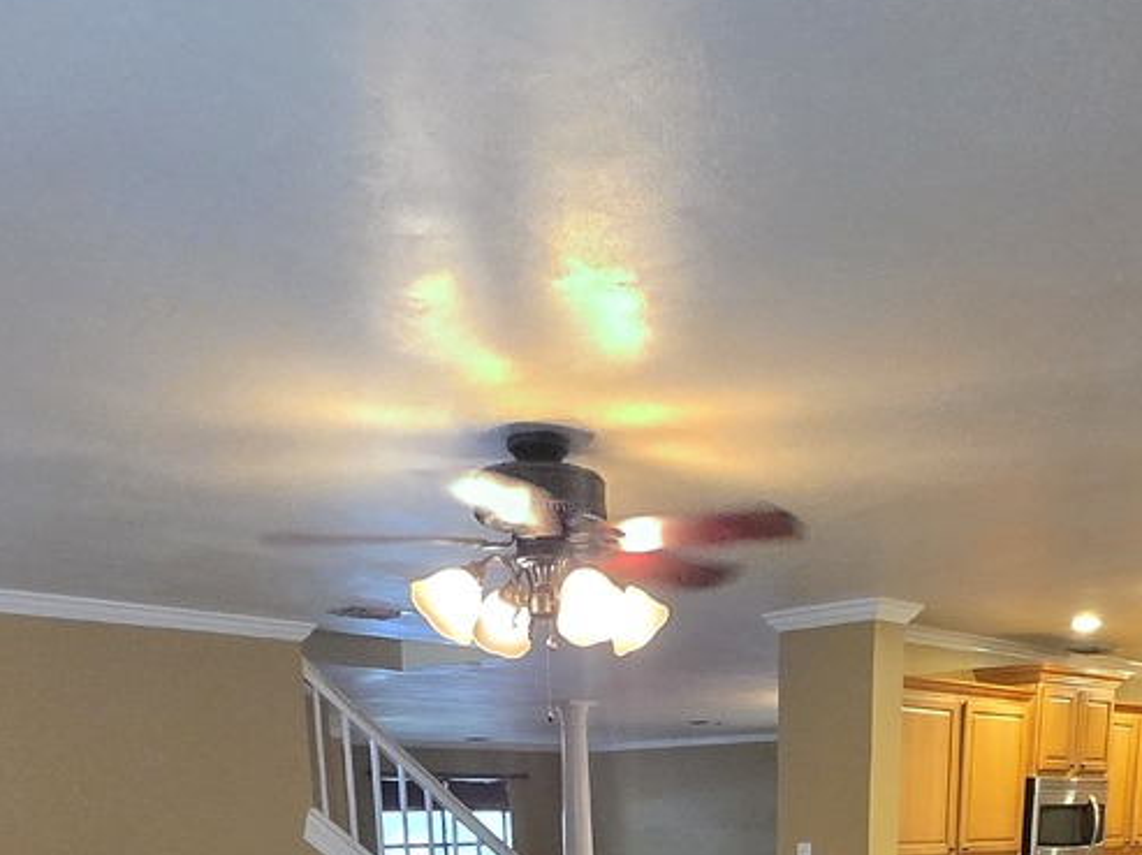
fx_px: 1253
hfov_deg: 48.4
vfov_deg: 28.4
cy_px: 1198
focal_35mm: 38
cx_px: 737
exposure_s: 1/60
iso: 800
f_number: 2.2
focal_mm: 1.7
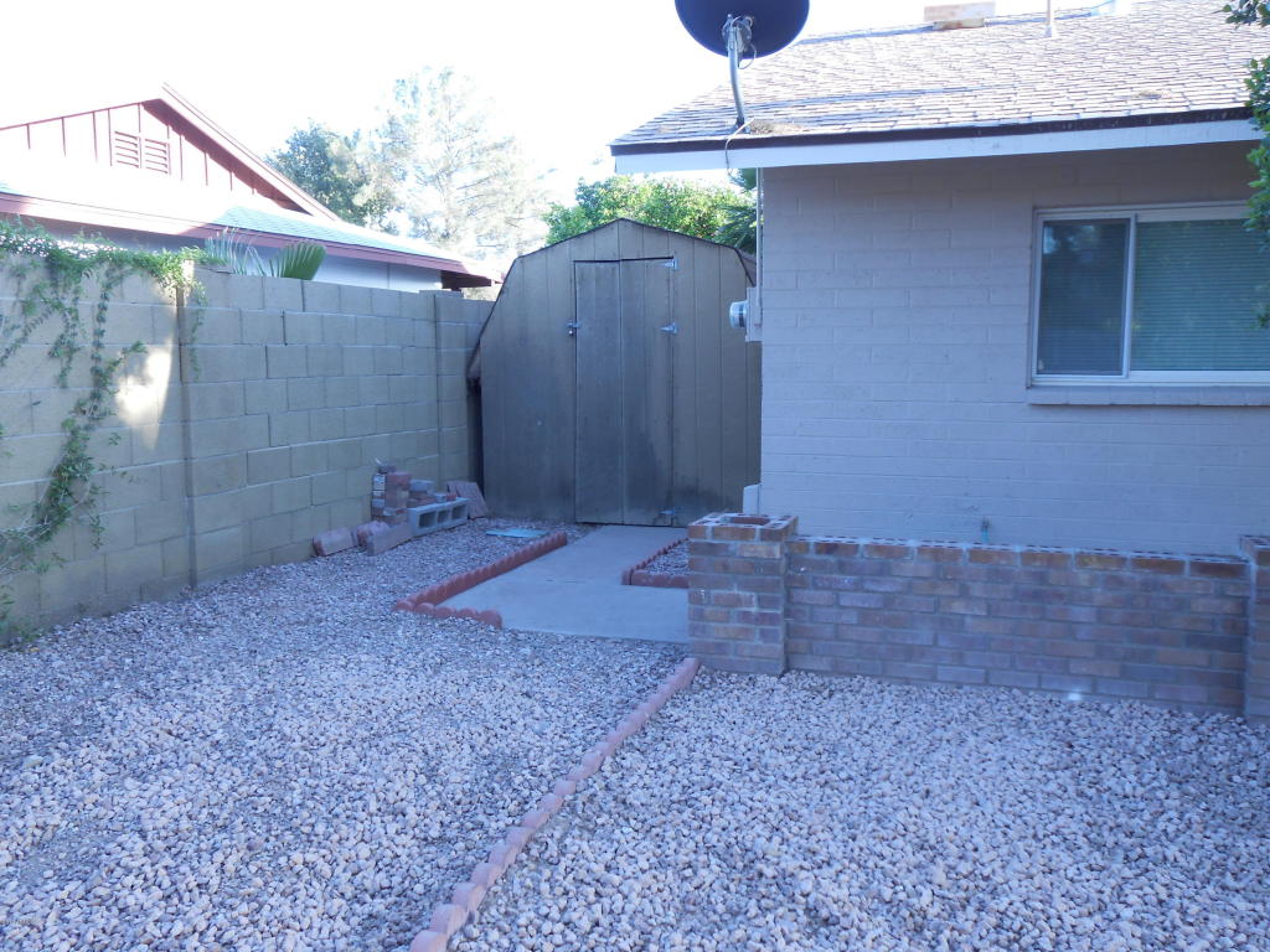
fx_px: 1101
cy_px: 476
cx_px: 635
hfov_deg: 60.0
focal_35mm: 30
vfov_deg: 46.8
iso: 80
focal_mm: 5.3
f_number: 3.8
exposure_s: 1/50
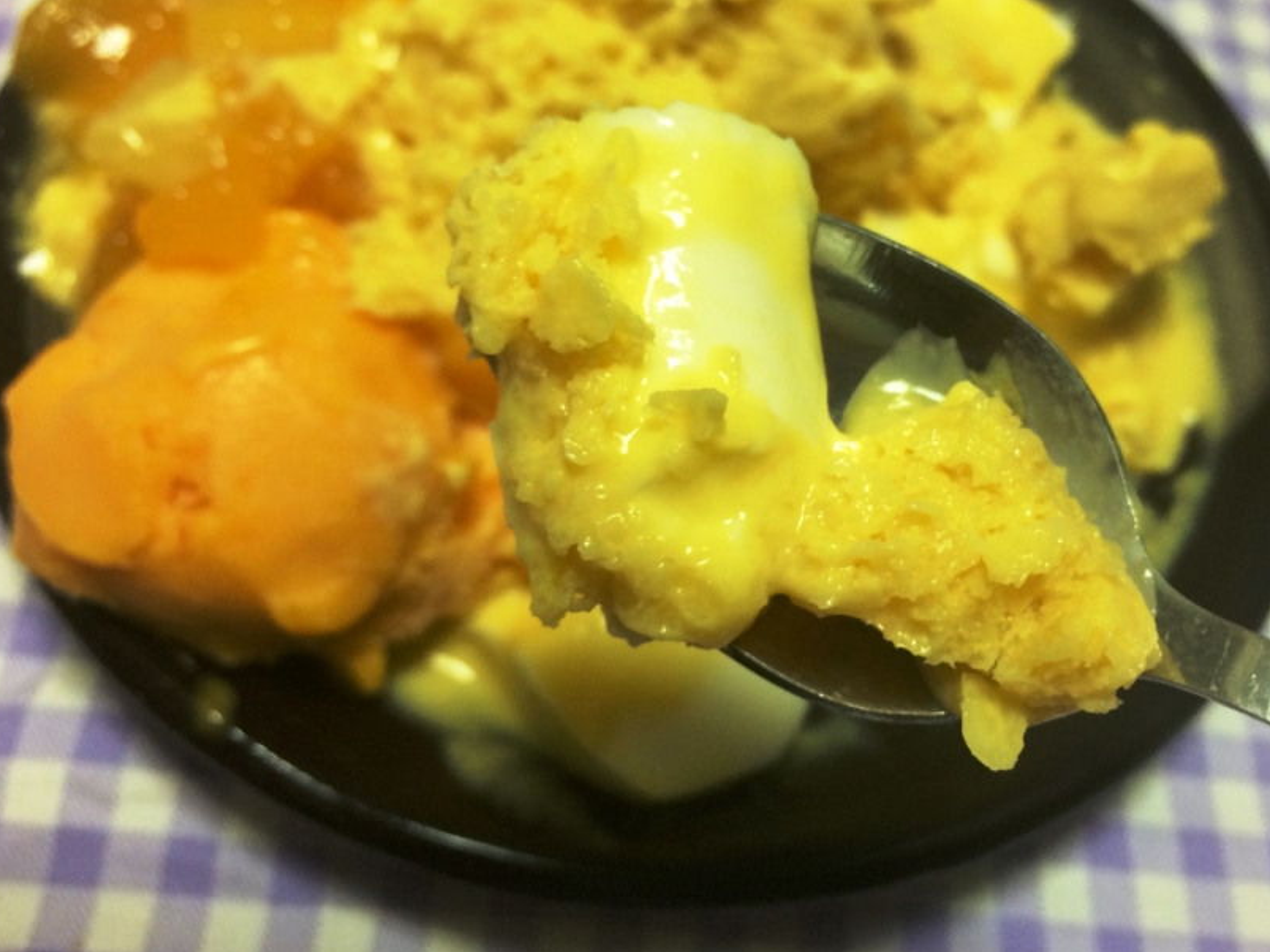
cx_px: 742
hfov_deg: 49.9
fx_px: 1357
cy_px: 403
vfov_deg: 38.6
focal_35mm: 37
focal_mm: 4.15
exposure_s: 1/33
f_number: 2.2
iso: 125
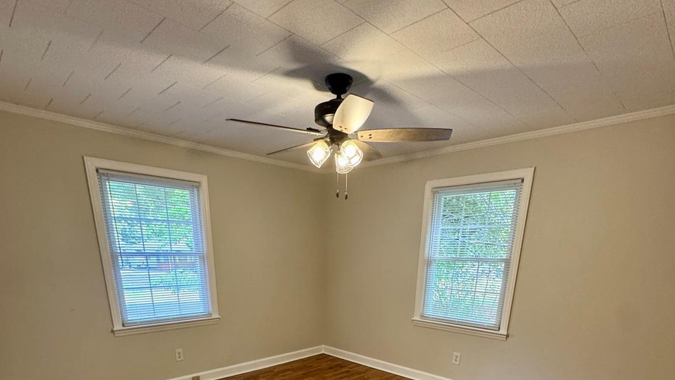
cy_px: 375
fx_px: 376
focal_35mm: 21
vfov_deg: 45.7
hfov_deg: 83.8
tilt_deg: -16.7
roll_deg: -0.3
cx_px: 336
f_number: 2.2
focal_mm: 2.22
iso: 160
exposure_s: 1/60
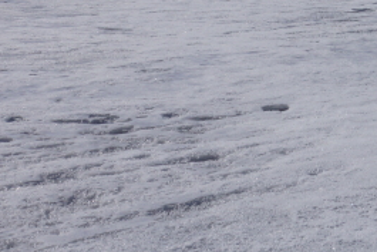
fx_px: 1184
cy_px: -115
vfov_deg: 11.7
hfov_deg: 17.1
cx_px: 481
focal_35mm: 113
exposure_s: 1/100
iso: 100
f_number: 13
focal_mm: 20
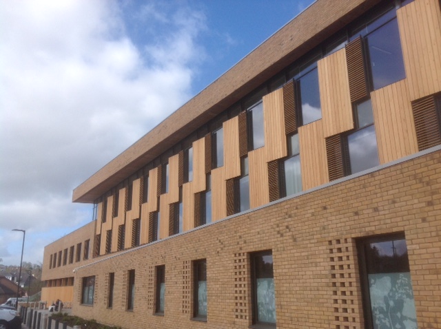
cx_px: 220
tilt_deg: +17.7
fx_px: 445
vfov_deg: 40.6
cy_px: 164
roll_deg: +0.3
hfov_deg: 52.7
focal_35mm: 35
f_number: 2.4
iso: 50
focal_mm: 4.28
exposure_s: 1/1779
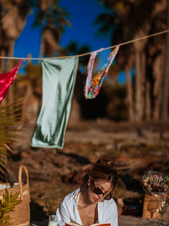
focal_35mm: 80
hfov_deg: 18.4
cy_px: 145
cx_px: 71
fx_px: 521
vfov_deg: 24.3
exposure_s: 1/8000
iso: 50
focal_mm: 58
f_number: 1.8
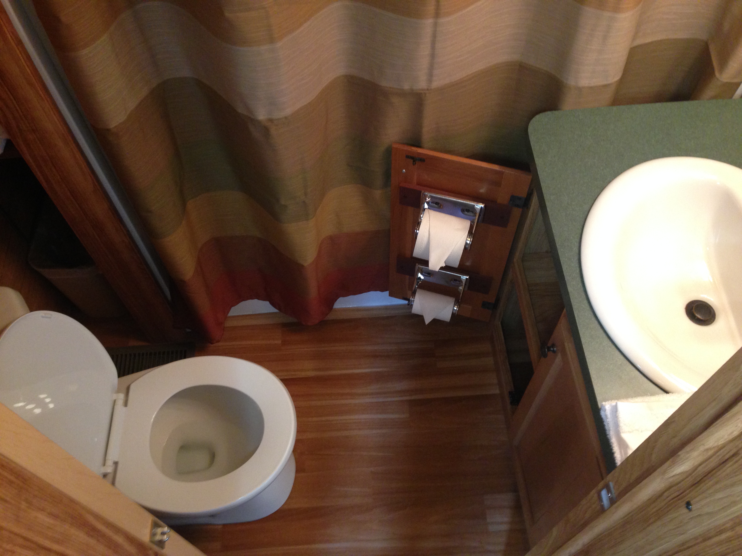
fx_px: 707
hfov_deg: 55.4
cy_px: 278
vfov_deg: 42.9
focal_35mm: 33
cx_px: 371
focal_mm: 4.12
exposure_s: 1/20
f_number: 2.4
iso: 250
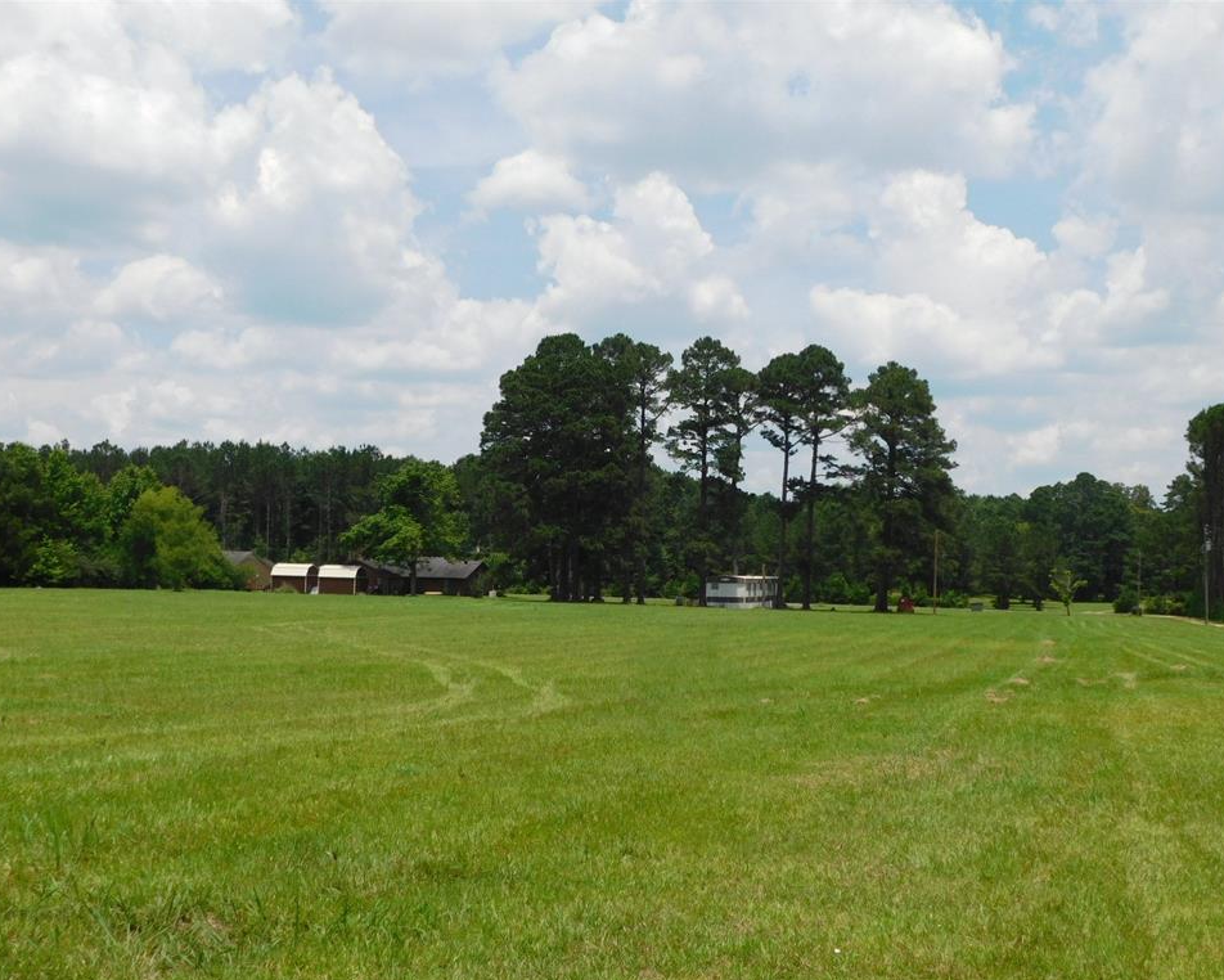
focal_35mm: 42
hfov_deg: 43.8
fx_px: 1522
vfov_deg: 35.7
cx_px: 625
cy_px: 493
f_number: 7.2
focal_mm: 7.1
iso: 125
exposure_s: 1/400
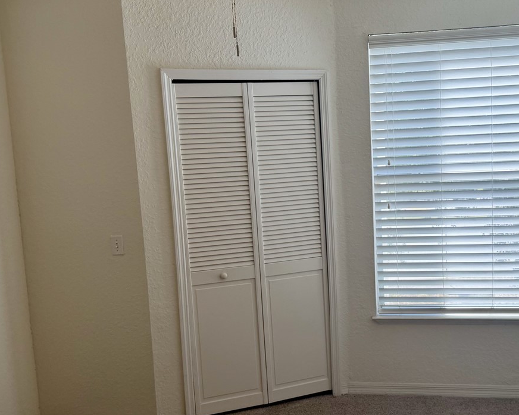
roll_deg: +2.4
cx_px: 331
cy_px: 232
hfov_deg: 42.5
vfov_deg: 34.8
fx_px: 660
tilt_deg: -6.9
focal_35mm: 43
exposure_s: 1/218
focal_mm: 6.76
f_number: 1.78
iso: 64
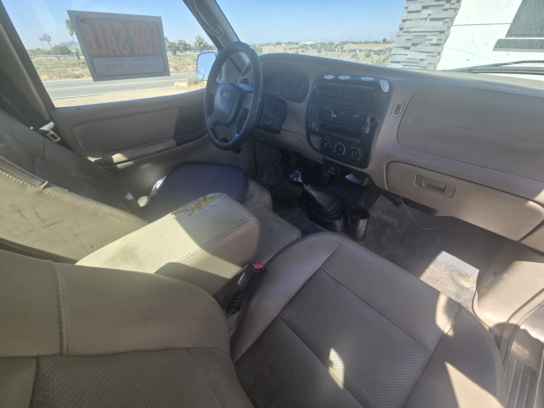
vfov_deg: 89.9
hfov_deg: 106.2
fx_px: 204
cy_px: 204
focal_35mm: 13
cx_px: 272
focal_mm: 2.2
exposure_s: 1/528
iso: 50
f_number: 2.2
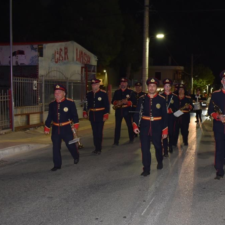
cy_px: 112
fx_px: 316
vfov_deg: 39.2
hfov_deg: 38.8
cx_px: 144
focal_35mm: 43
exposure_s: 1/30
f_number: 5.6
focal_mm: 22
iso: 800
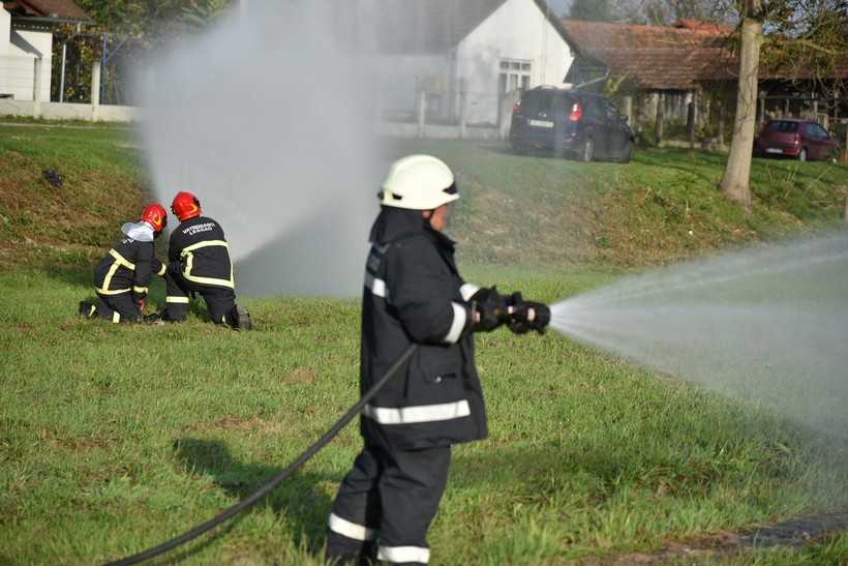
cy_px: 283
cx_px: 424
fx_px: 2827
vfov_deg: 11.4
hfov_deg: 17.1
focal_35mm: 120
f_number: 4
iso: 400
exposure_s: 1/3200
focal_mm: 120
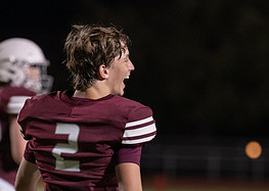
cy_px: 161
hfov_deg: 3.9
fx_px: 3921
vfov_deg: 2.8
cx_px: 96
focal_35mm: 514
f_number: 2.8
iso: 1600
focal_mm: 167
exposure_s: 1/640
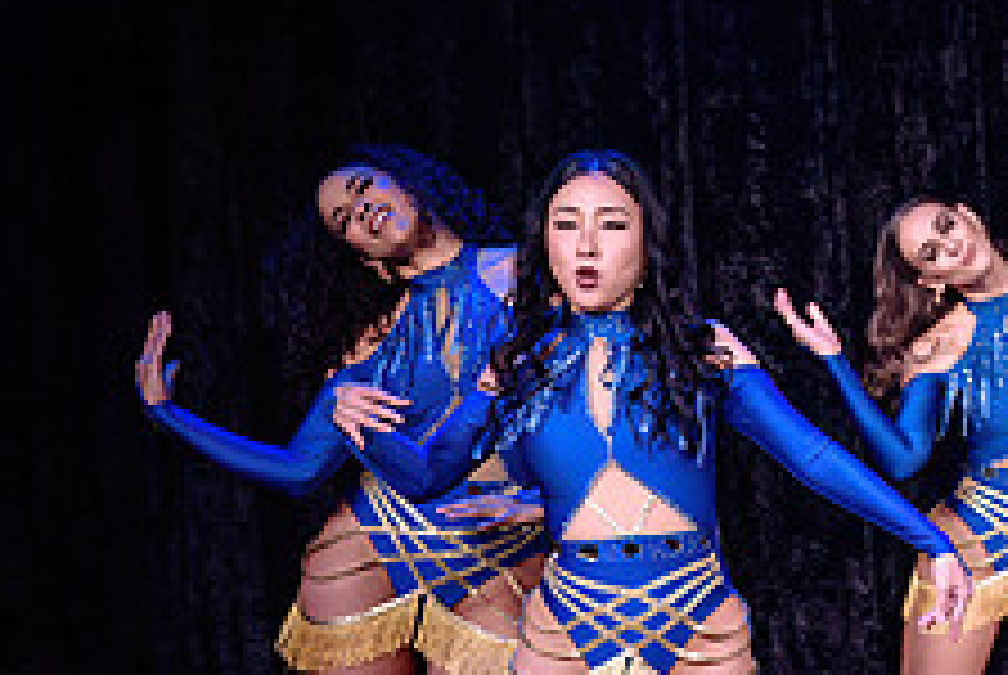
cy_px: 588
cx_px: 1384
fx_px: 3308
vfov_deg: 11.6
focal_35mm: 118
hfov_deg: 16.2
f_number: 2.8
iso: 1000
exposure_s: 1/400
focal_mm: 41
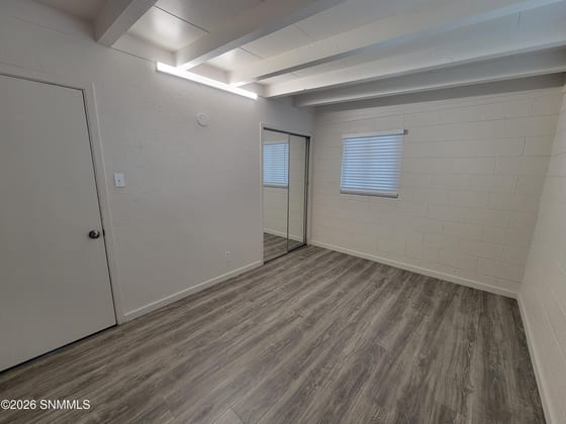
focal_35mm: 13
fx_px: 213
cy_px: 212
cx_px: 283
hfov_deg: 106.2
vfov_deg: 89.9
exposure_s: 1/60
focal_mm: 2.2
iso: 100
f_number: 2.2
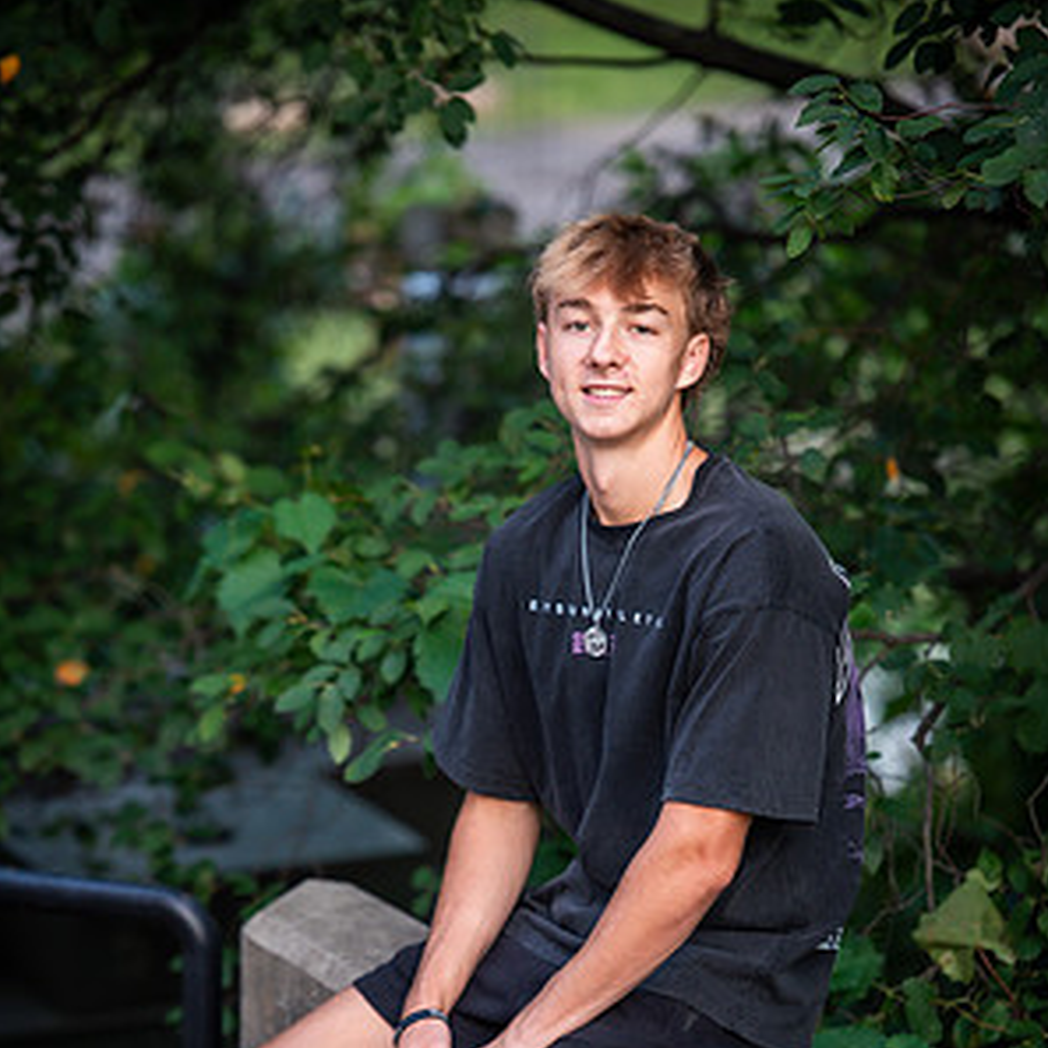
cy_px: 755
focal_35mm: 206
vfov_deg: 8.5
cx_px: 526
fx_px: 7056
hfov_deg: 8.5
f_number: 2.8
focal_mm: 160
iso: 800
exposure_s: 1/160
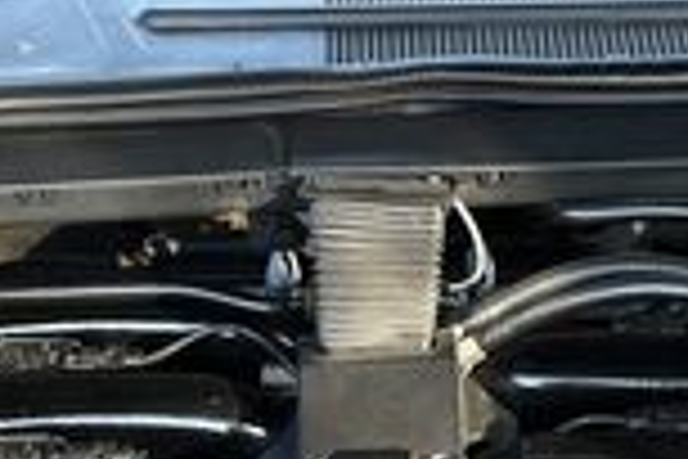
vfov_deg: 12.9
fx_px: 1873
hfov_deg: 20.8
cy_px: 778
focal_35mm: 98
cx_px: 391
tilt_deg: -47.9
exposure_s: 1/121
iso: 100
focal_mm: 6.86
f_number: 1.78
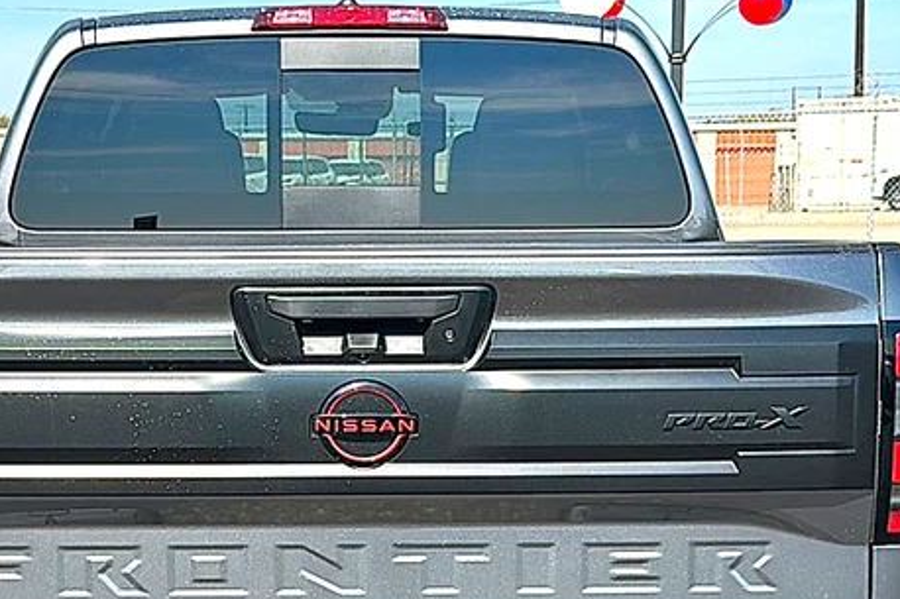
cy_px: 474
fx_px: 1749
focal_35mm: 70
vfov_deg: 19.3
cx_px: 369
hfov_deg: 28.8
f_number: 1.78
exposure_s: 1/3378
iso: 80
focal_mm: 6.86
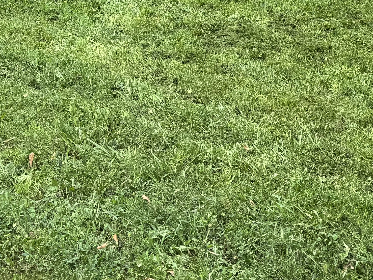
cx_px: 183
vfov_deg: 15.8
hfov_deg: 21.5
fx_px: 981
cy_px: -29
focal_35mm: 91
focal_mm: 6.76
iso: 80
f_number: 1.78
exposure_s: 1/1131
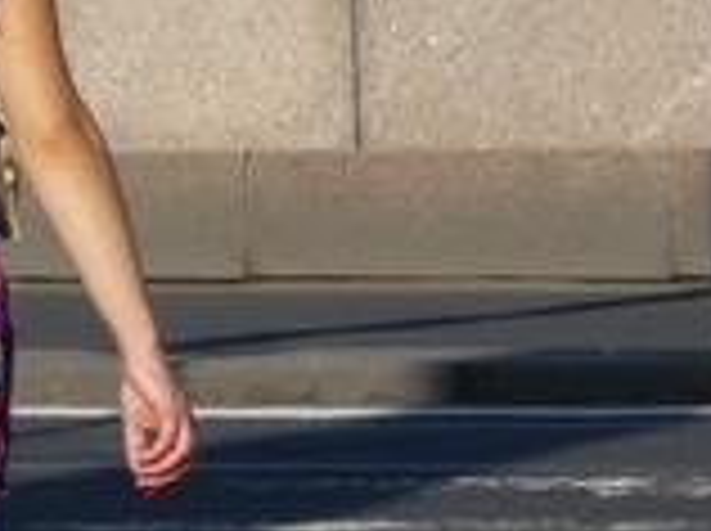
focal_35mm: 454
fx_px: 9311
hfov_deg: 4.3
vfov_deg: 3.3
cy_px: 644
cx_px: -639
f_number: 4.7
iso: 100
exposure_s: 1/640
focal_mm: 19.1
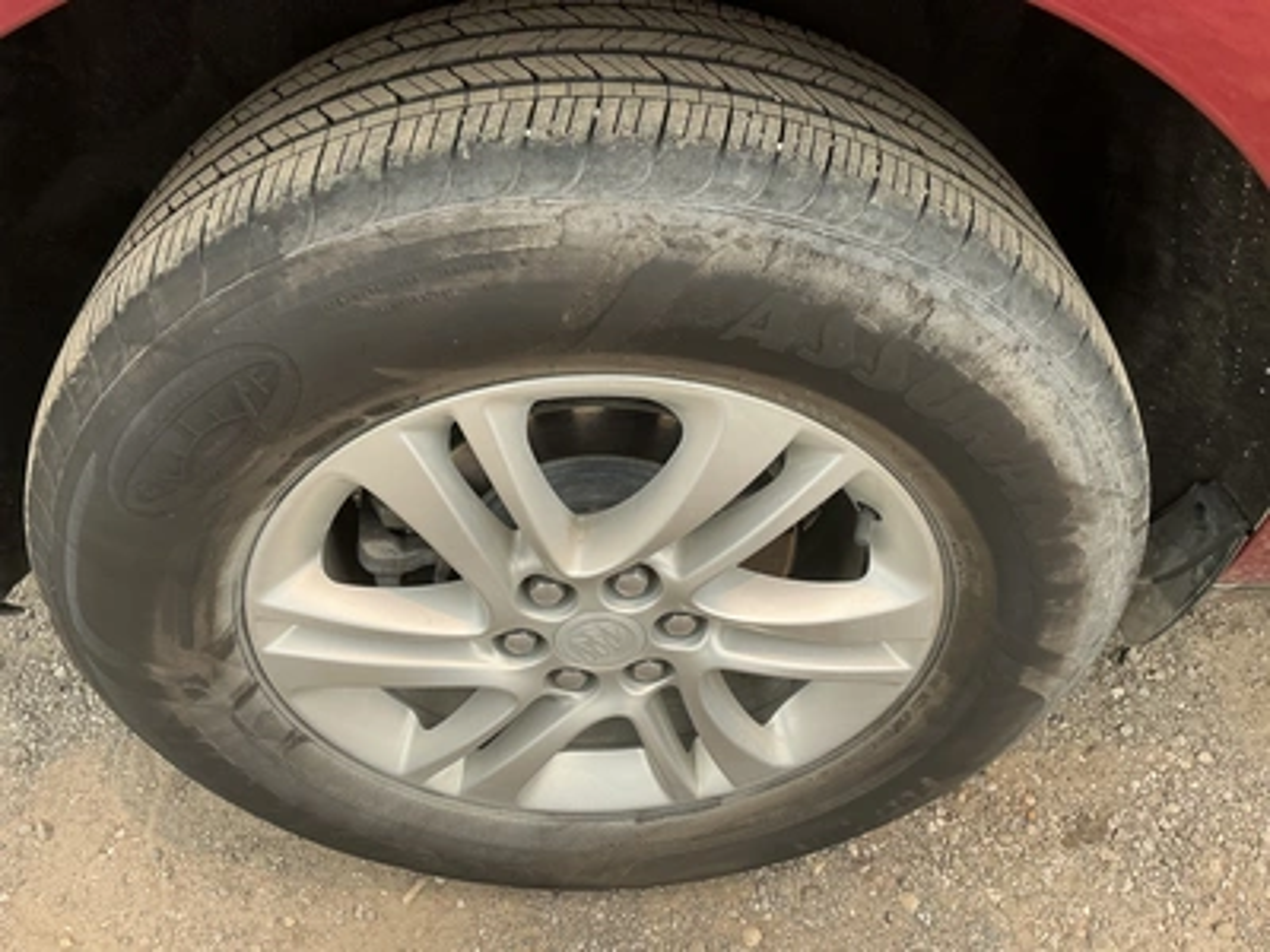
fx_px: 1027
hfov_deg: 63.4
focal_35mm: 28
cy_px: 476
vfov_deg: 49.7
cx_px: 635
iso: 25
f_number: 1.8
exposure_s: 1/534
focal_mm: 3
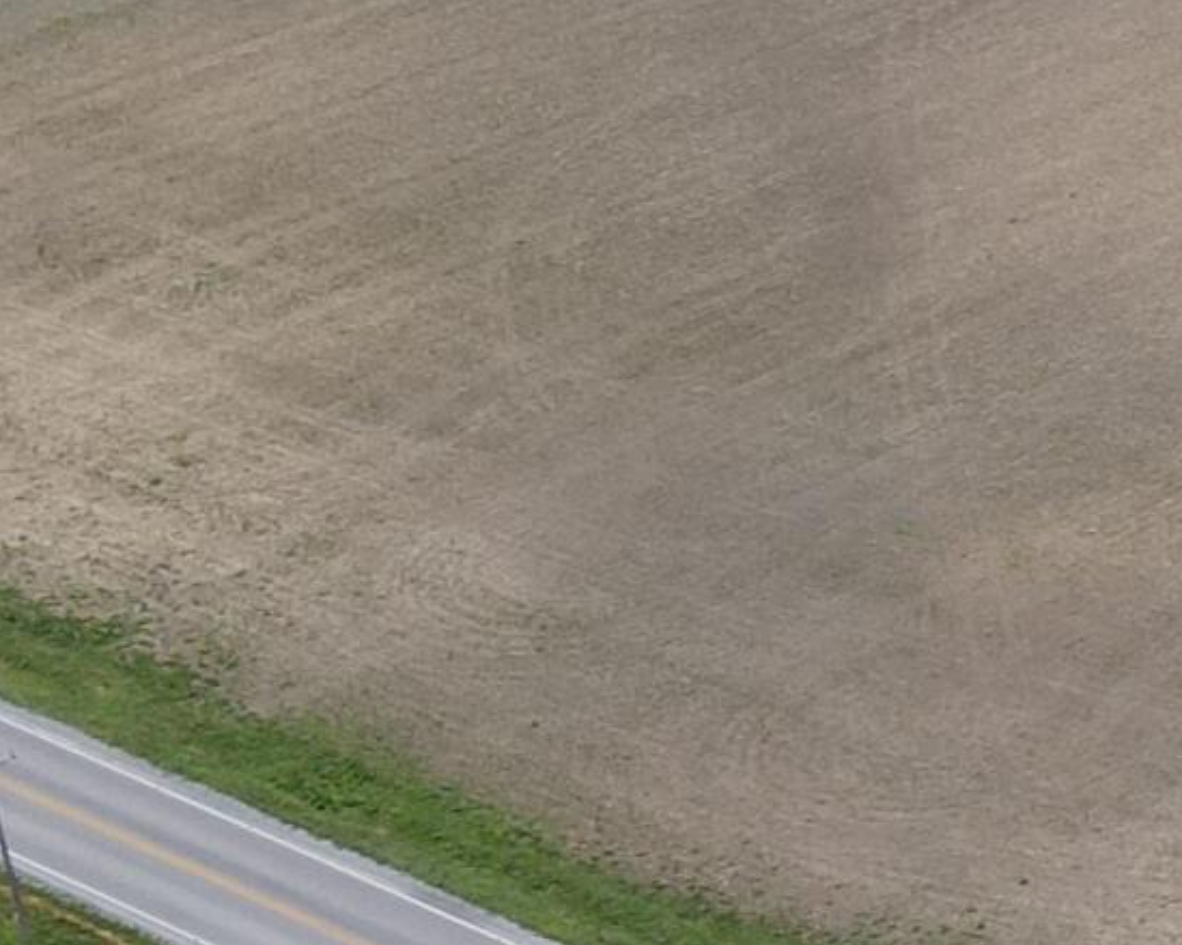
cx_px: 3193
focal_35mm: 128
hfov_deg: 11.3
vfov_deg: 12.0
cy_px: 887
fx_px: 4477
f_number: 2.8
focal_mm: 4.5
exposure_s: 1/1000
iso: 100
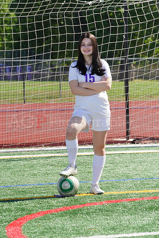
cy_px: 119
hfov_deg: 6.7
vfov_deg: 10.0
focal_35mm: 206
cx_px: 80
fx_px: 1366
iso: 200
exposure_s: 1/250
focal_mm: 206
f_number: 11
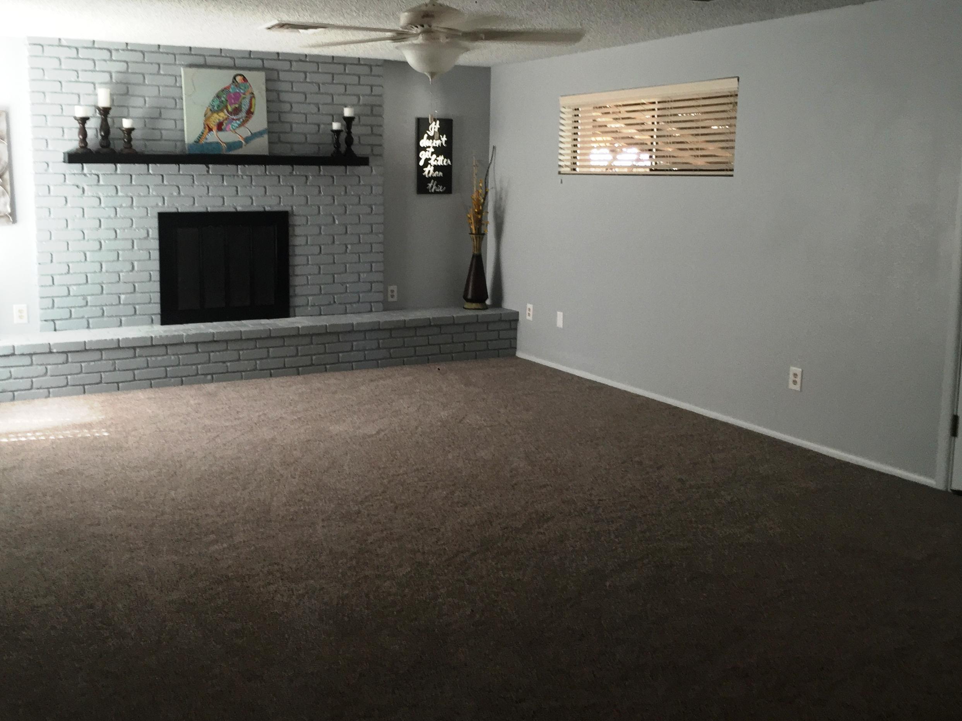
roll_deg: -1.6
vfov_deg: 40.6
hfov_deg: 52.5
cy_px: 323
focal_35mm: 35
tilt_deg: -7.1
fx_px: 973
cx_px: 432
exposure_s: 1/30
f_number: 2.2
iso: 80
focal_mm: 4.15
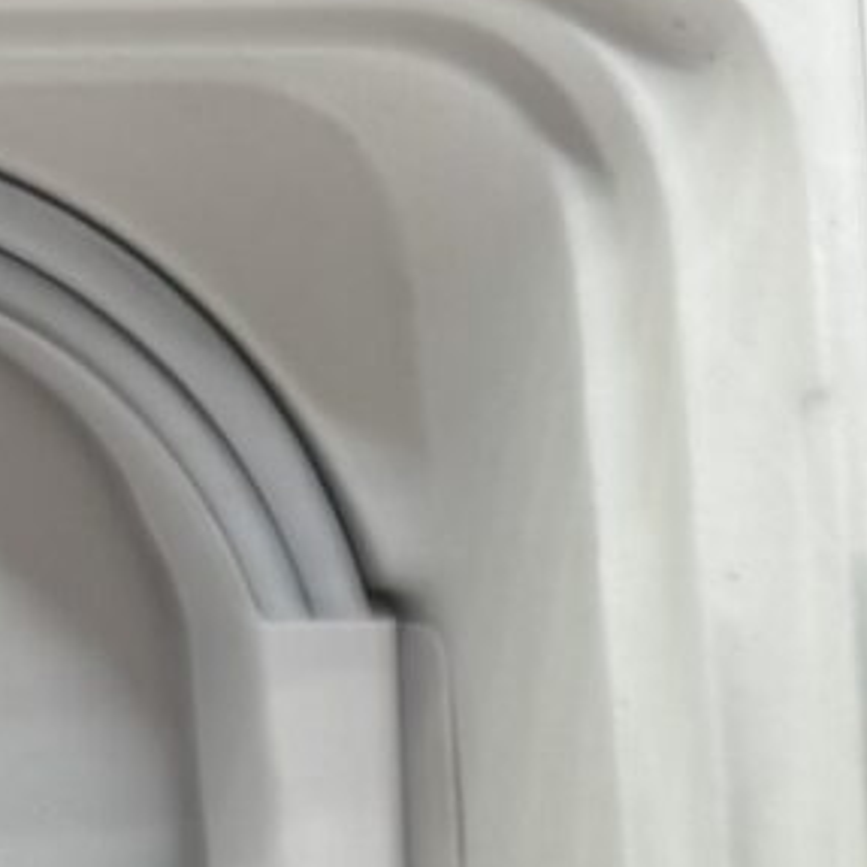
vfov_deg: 8.5
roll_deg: +0.0
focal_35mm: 189
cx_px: 1918
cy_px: 2033
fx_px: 5356
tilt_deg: -19.5
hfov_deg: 8.6
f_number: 1.78
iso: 64
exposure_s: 1/137
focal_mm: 6.76
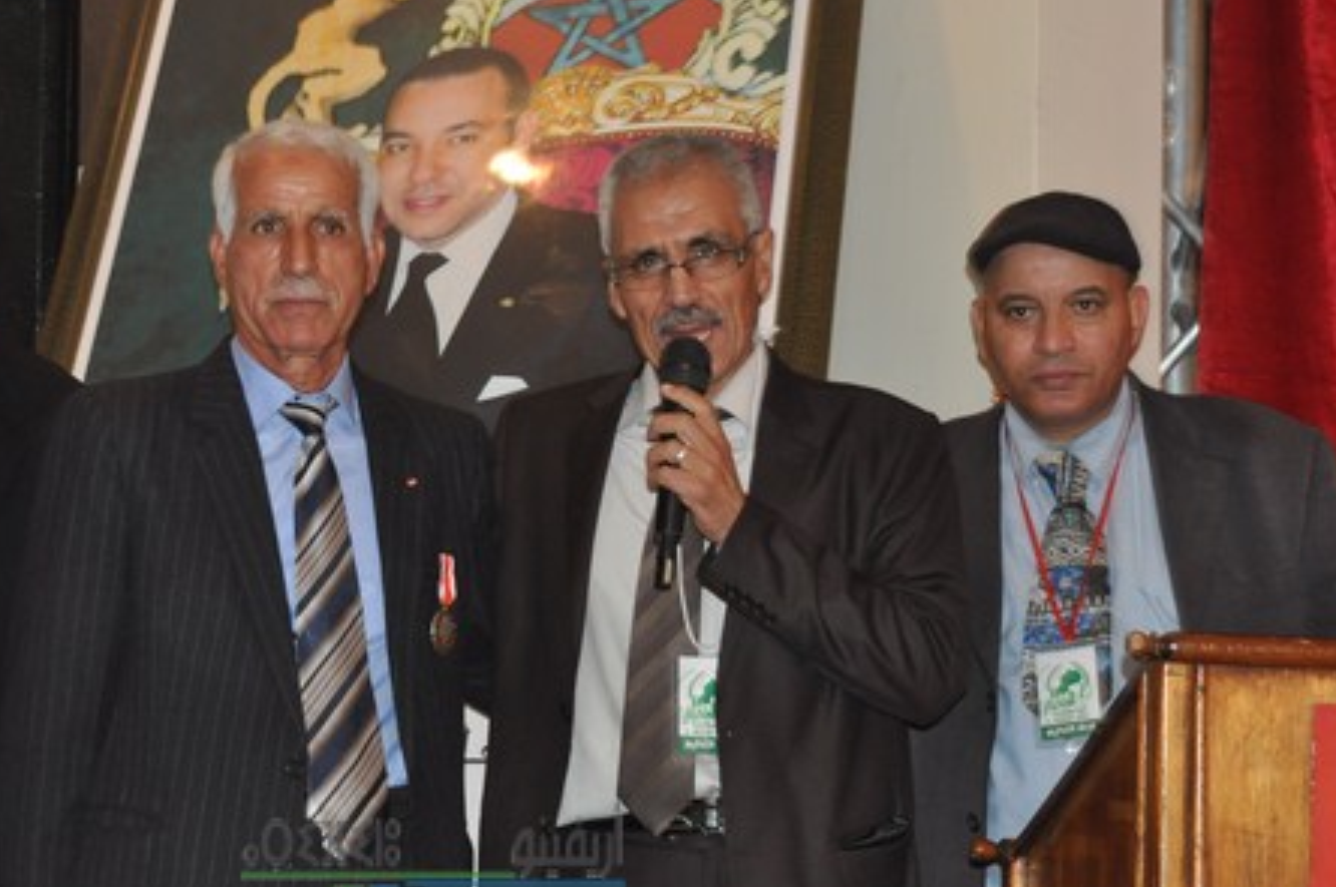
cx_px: 433
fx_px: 2807
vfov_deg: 18.0
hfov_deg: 26.6
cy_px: 416
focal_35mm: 76
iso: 800
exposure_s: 1/60
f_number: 4
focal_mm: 35
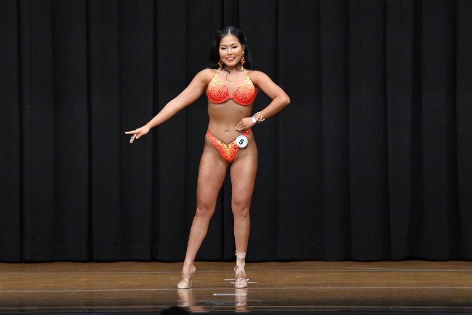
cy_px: 158
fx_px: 2976
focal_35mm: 227
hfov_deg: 9.1
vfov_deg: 6.1
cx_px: 238
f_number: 5.6
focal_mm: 150
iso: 8000
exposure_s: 1/400
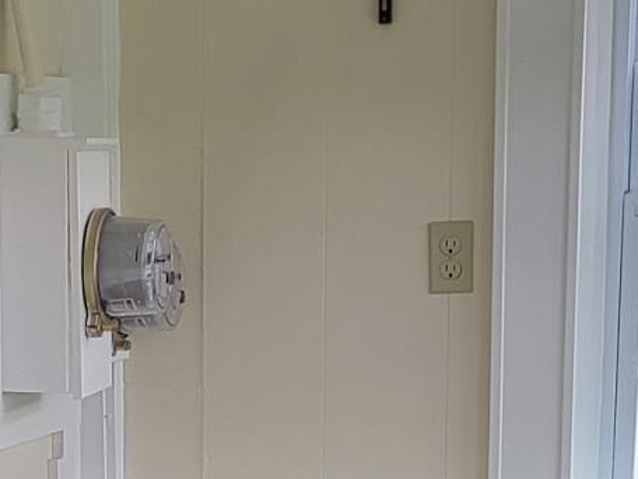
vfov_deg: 9.1
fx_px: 2912
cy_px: 733
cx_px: 20
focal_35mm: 158
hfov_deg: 12.4
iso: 50
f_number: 1.8
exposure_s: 1/120
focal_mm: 6.7
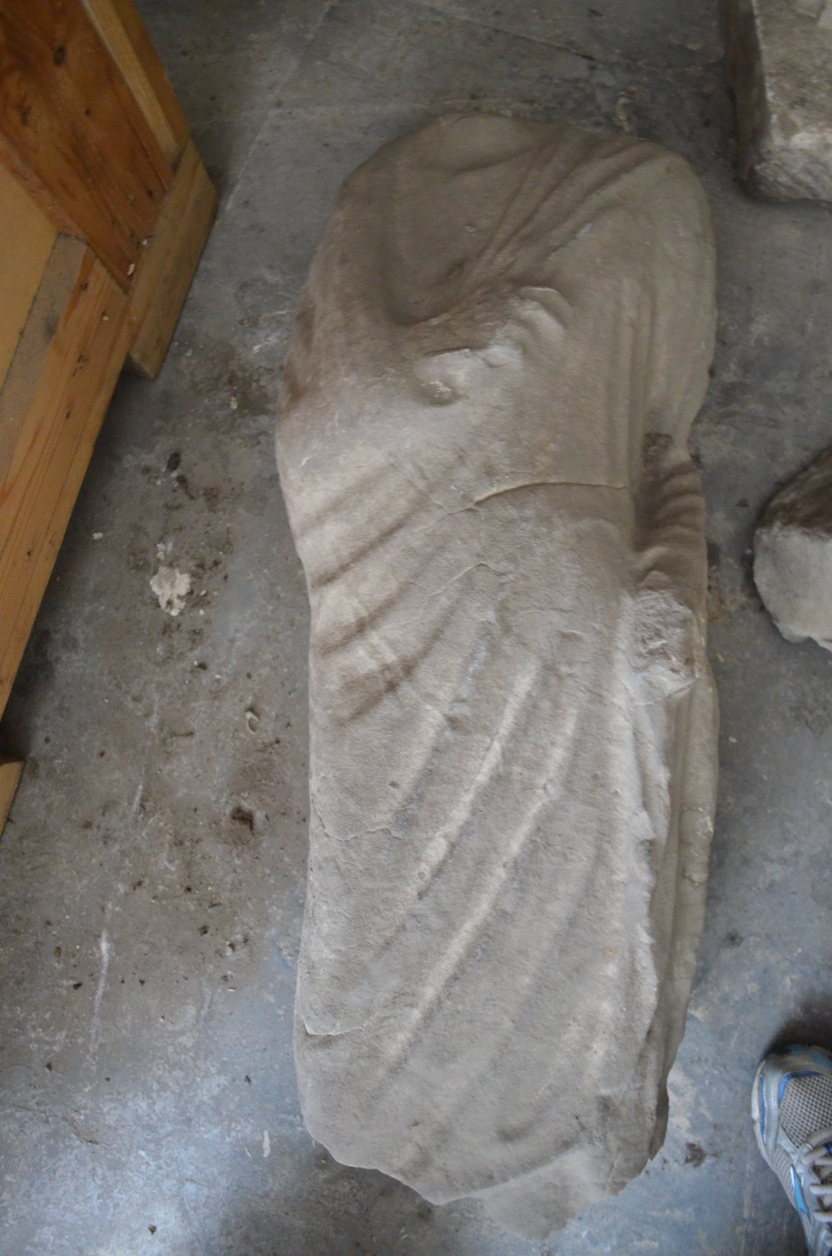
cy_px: 628
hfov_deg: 39.8
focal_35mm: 33
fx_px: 1149
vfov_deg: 57.3
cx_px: 416
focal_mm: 22
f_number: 3.8
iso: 3200
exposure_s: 1/4
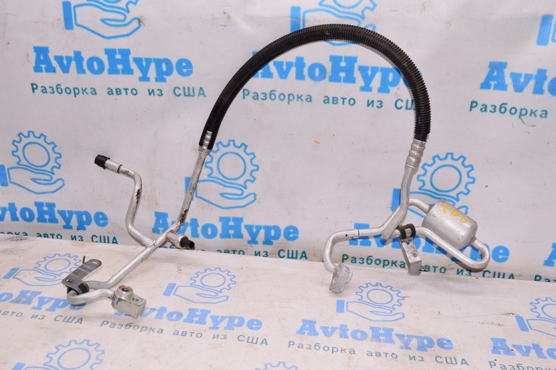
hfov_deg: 55.1
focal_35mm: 34
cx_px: 278
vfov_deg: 38.3
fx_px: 532
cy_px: 185
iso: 1600
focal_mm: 23
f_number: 8
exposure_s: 1/125
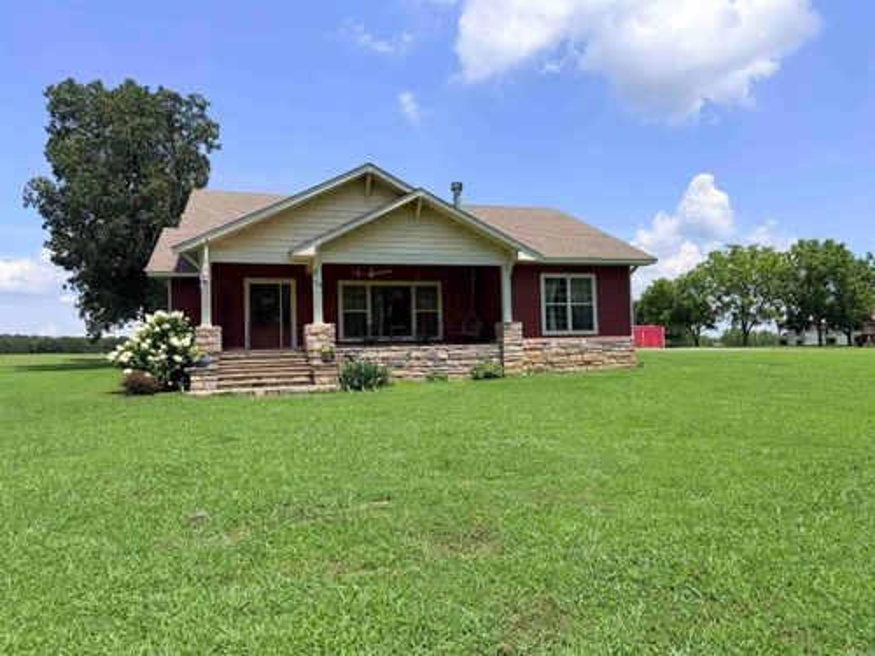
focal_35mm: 24
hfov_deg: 71.6
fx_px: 607
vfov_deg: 56.8
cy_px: 328
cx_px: 438
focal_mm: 6.76
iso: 80
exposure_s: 1/5714
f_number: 1.78
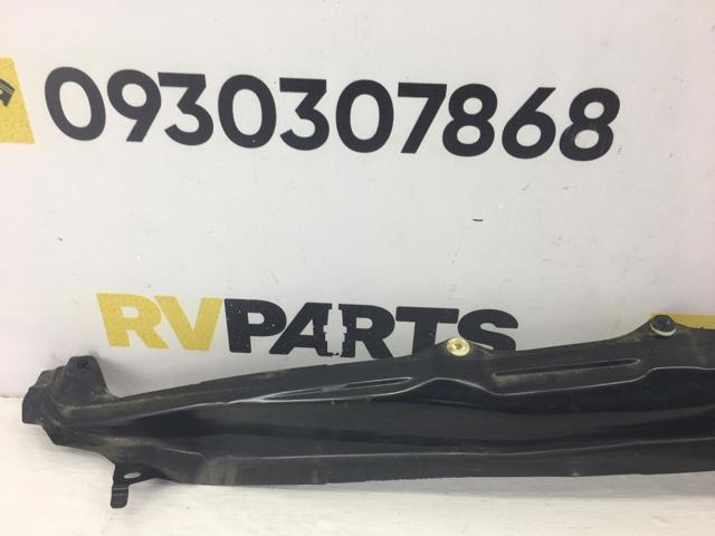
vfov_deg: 48.2
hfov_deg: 61.7
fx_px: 599
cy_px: 268
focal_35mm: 29
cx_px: 358
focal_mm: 4.15
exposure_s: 1/50
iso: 25
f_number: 2.2
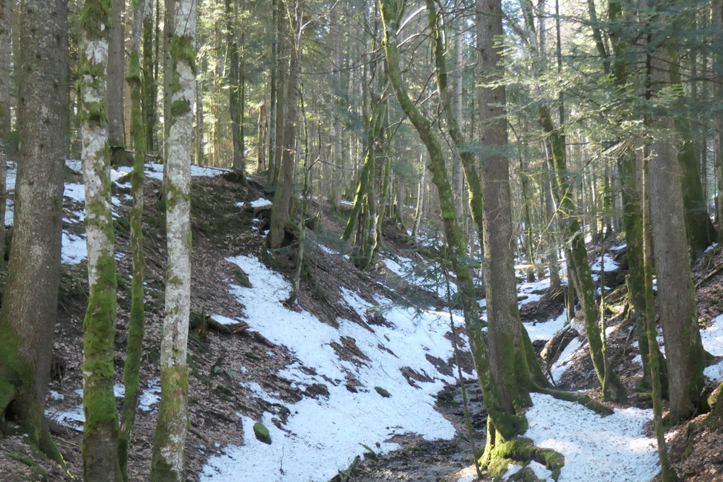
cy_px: 313
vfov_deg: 35.7
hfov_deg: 51.1
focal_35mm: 37
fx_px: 743
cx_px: 470
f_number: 3.3
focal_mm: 8.8
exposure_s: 1/60
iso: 640
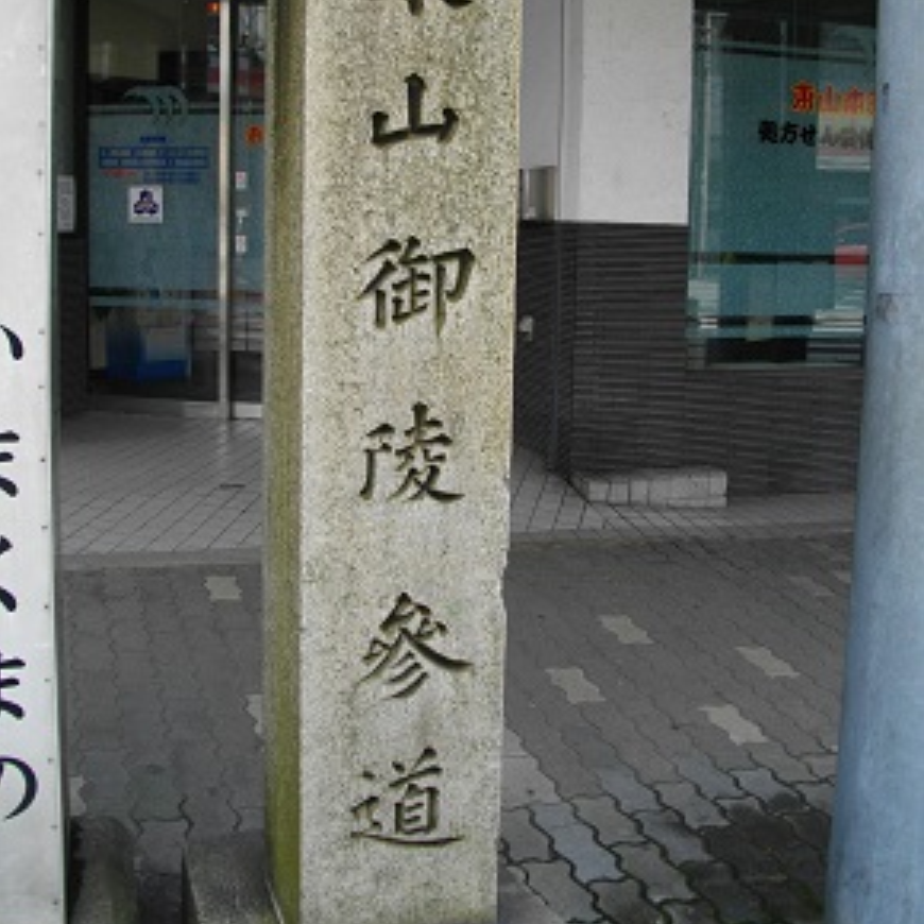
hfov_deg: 43.9
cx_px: 462
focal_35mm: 38
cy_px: 343
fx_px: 1148
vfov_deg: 43.5
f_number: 2.9
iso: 100
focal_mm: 5.7
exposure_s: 1/320
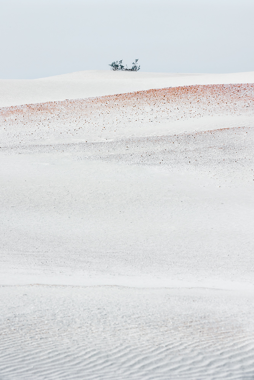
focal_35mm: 200
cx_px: 127
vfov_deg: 10.3
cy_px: 190
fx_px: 2116
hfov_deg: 6.9
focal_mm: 200
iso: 100
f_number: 16
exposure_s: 1/250
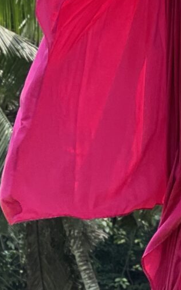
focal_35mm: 418
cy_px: -164
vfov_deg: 5.0
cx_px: 282
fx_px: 3303
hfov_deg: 3.1
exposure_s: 1/167
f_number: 2.8
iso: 40
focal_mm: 9
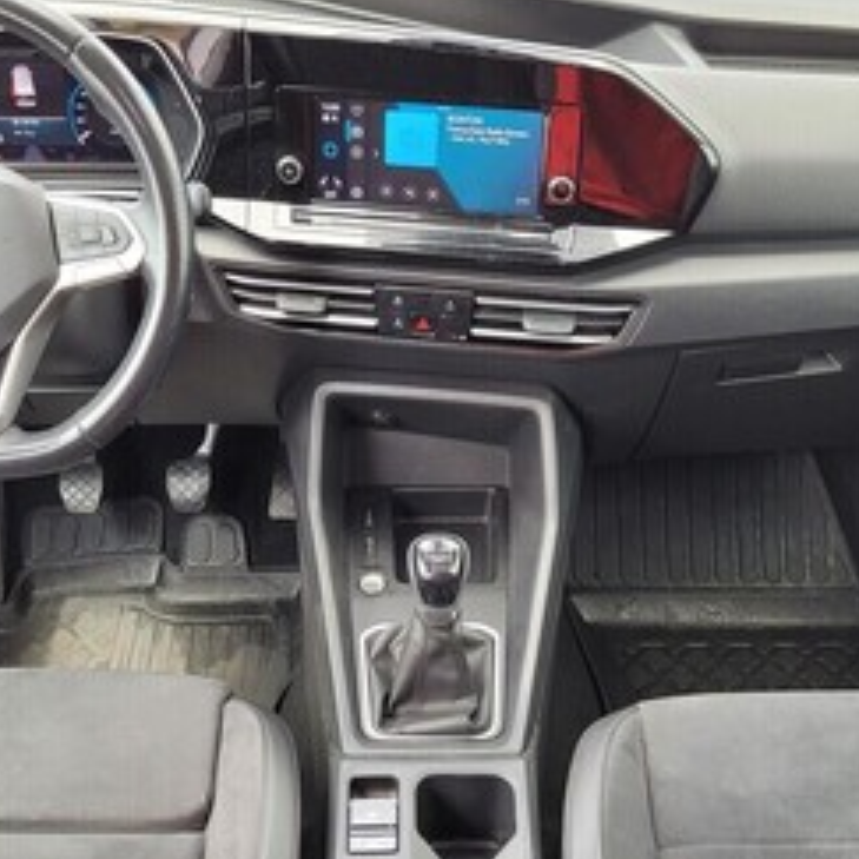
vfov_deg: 32.3
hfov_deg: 32.8
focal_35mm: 52
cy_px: 624
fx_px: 1460
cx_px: 438
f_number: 1.8
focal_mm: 5.4
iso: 80
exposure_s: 1/100
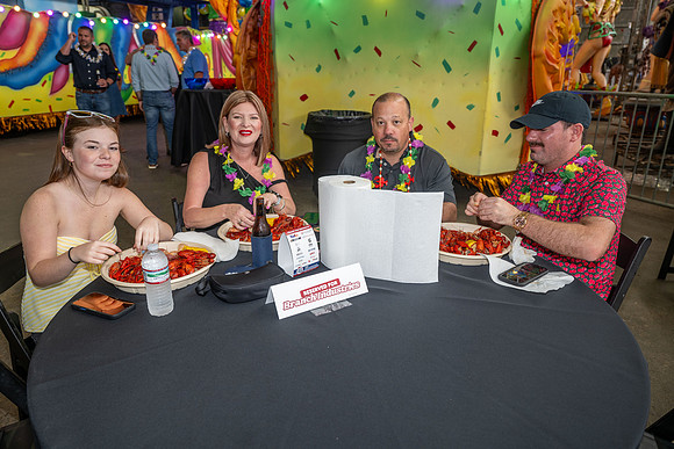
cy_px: 224
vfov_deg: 49.6
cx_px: 337
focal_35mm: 26
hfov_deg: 69.4
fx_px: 487
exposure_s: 1/60
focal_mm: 26
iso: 180
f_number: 4
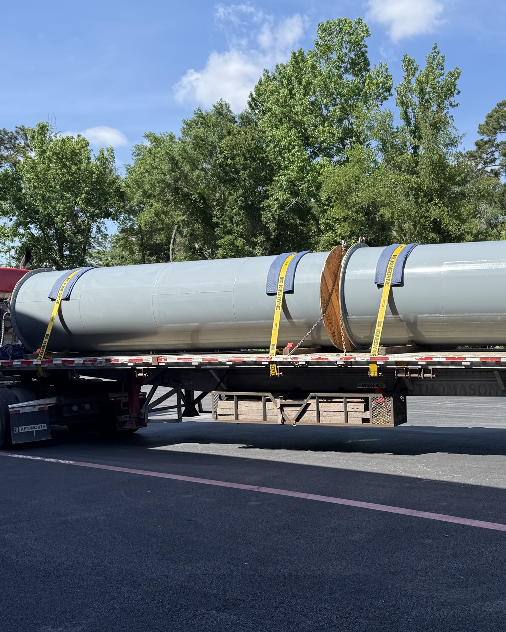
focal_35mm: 38
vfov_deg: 47.9
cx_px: 399
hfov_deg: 37.8
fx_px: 712
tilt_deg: -1.2
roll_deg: +0.9
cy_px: 351
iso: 80
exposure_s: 1/2445
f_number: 1.78
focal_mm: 6.76
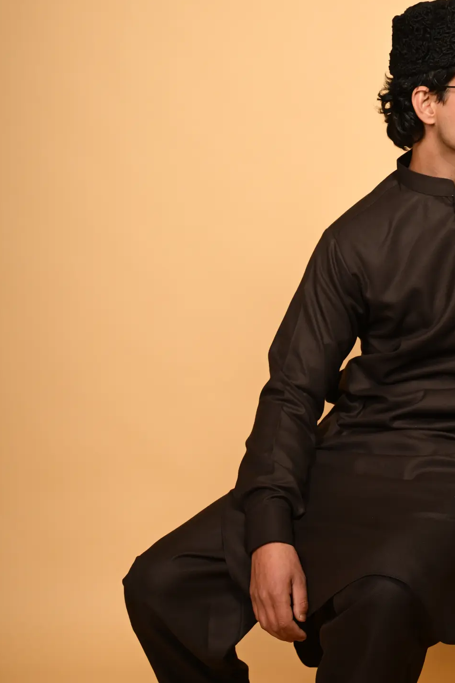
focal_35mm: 80
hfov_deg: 16.9
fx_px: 1517
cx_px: 376
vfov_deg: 25.4
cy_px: 322
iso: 160
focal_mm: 45
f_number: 6.3
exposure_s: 1/200
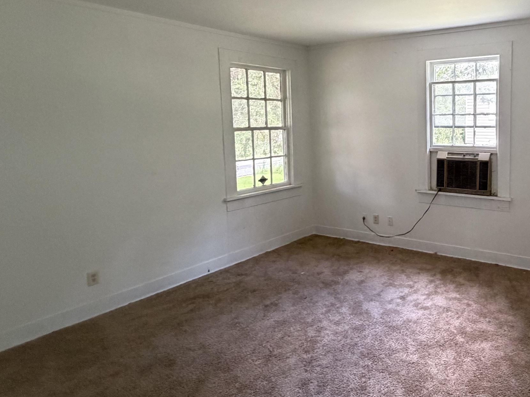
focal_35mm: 26
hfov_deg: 62.0
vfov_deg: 52.7
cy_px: 159
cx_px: 420
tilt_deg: -5.6
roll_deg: +1.2
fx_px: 398
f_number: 2.2
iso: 500
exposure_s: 1/60
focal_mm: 2.22
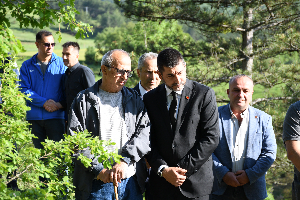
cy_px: 100
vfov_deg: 11.4
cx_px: 150
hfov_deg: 17.1
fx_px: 1000
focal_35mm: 120
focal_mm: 80
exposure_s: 1/200
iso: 160
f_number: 6.3
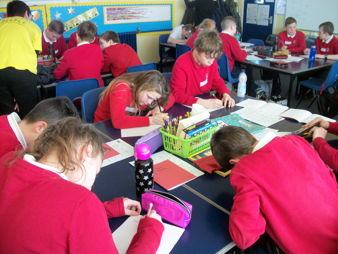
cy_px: 127
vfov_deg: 44.2
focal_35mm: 32
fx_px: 312
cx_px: 169
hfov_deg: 56.8
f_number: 2.9
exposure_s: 1/30
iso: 119
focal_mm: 5.7
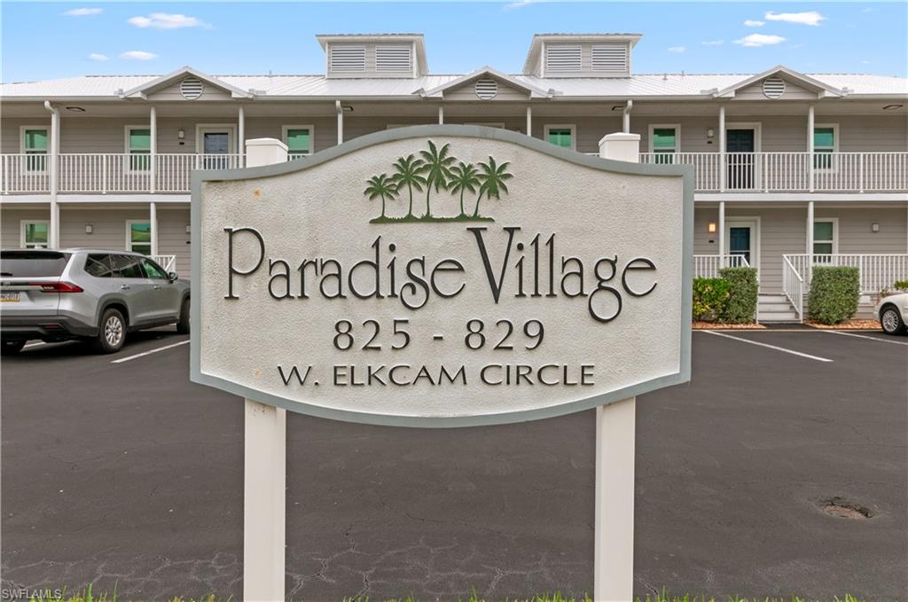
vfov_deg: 53.0
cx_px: 454
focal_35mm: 24
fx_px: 604
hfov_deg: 73.8
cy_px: 301
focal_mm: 16
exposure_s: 1/125
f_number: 16
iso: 200
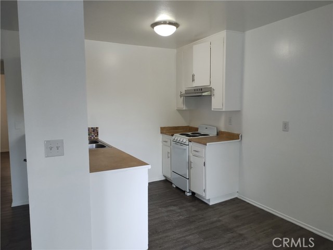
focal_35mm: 25
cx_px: 166
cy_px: 125
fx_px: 240
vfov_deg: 54.9
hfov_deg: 69.4
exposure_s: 1/60
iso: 129
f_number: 1.7
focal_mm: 4.71
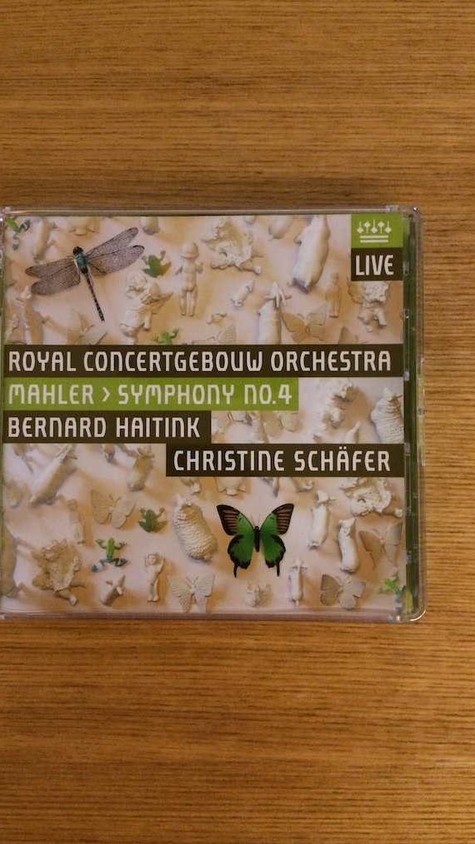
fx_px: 739
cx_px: 206
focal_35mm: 33
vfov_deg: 59.5
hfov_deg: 35.6
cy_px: 420
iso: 400
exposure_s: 1/17
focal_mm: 4.12
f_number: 2.2
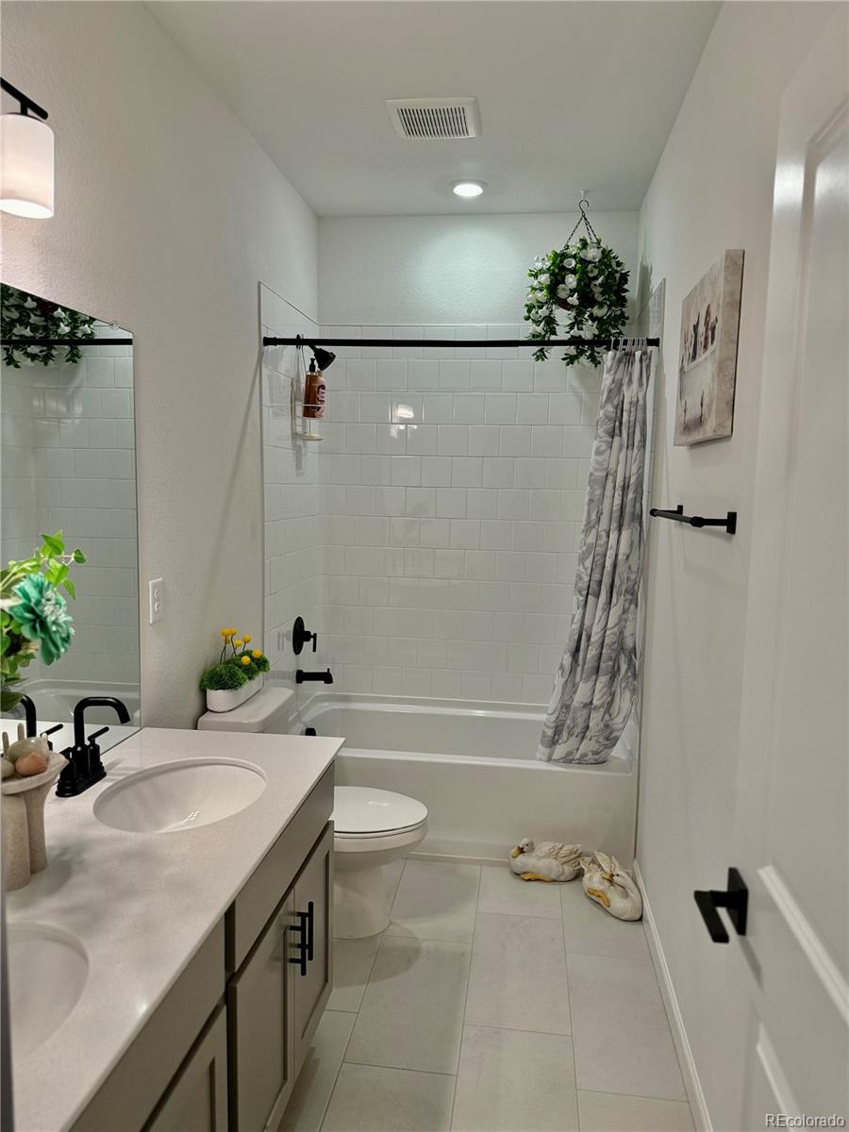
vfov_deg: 71.6
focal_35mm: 24
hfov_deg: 56.8
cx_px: 424
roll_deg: -0.8
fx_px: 785
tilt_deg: -5.3
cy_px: 566
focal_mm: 6.76
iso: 125
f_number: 1.78
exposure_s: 1/191
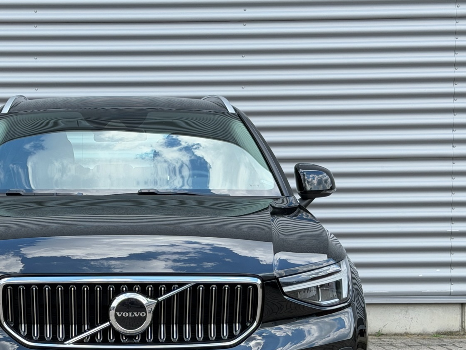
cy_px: 266
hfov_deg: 22.0
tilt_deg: -4.1
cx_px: 113
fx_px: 1185
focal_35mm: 88
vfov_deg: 16.7
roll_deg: +0.7
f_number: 1.78
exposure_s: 1/962
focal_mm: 6.76
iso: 64
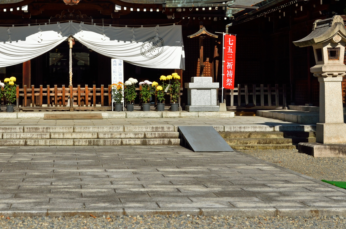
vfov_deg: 16.7
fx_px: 777
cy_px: 46
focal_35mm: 81
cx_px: 89
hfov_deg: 24.8
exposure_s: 1/800
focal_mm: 30
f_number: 8
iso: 200
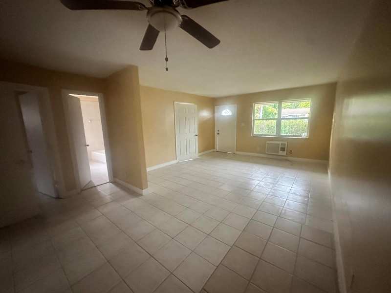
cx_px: 196
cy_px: 146
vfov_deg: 85.7
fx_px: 158
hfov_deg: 102.1
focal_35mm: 14
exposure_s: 1/60
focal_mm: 2.22
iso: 1000
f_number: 2.2
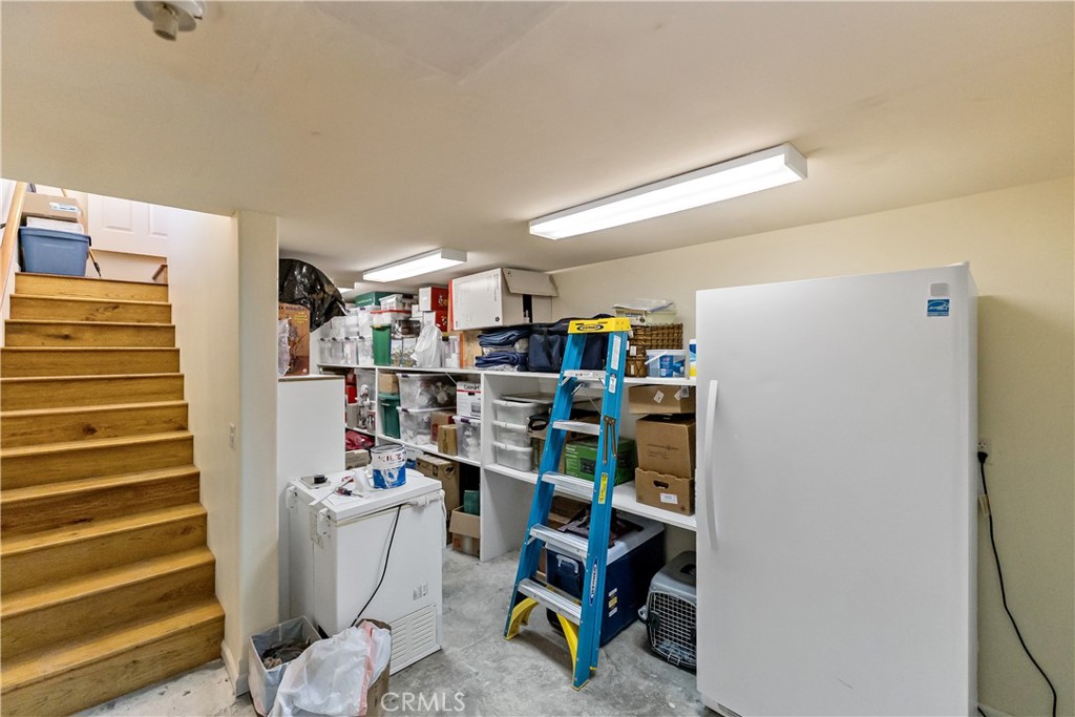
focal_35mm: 15
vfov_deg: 78.9
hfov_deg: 101.9
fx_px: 436
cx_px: 538
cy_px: 358
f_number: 2.8
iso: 2500
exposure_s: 1/160
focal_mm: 14.6
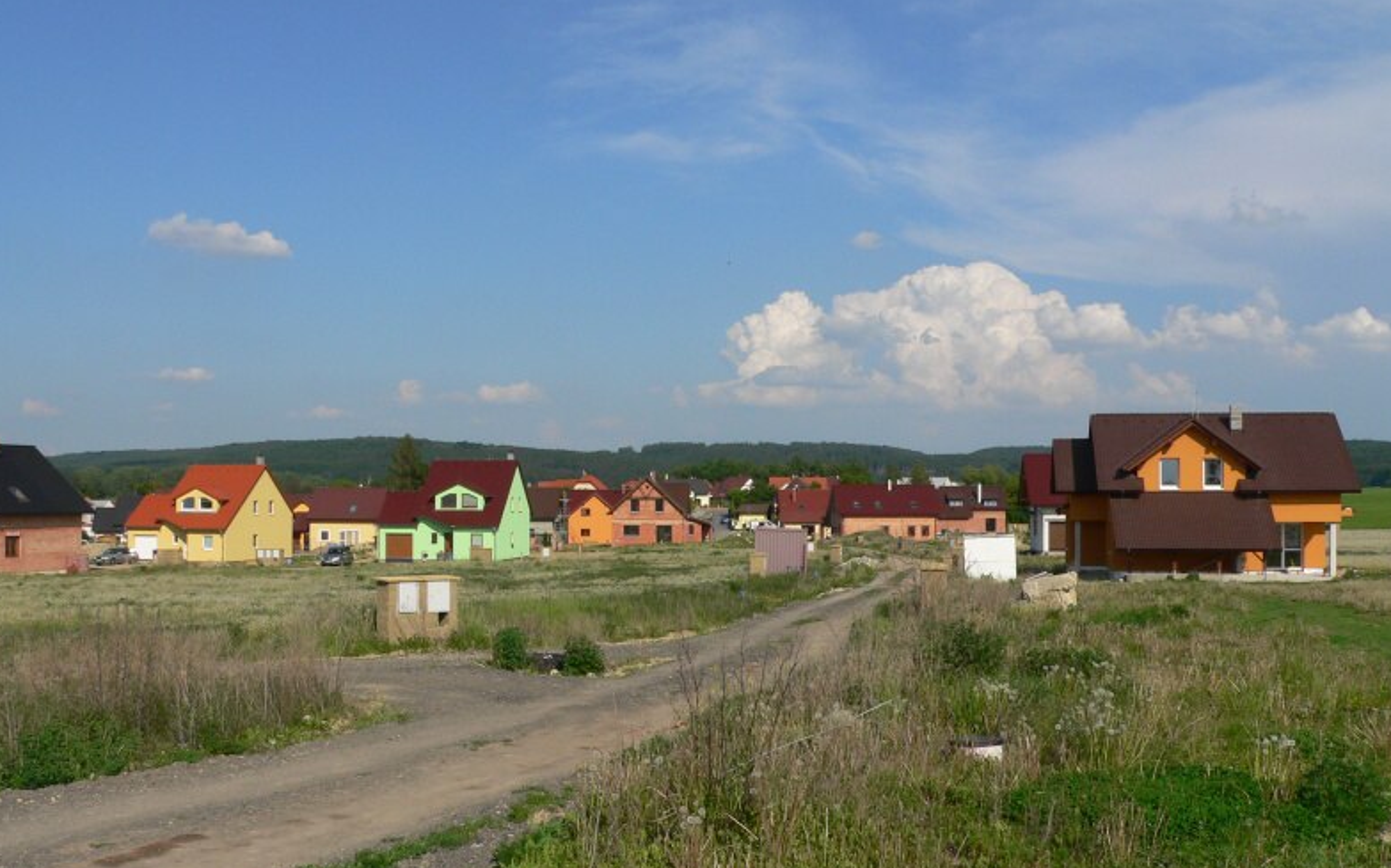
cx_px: 698
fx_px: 1478
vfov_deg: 32.7
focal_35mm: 39
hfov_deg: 50.4
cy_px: 486
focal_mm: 6
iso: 80
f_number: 5.6
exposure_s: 1/500
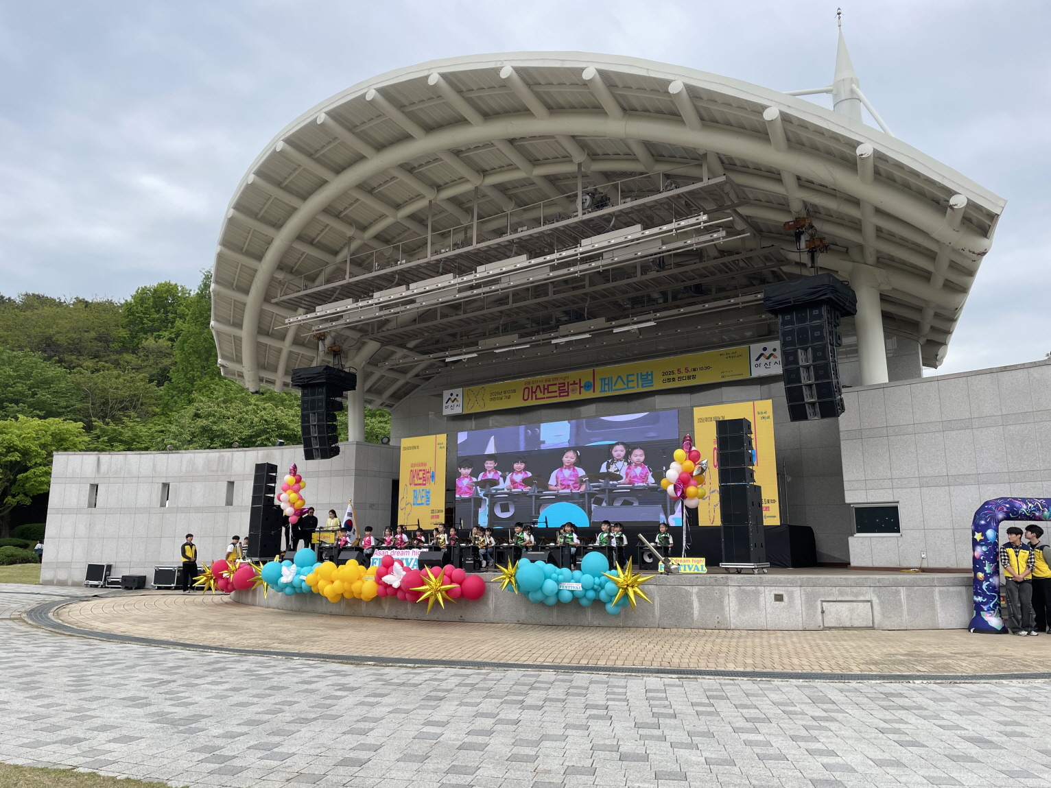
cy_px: 394
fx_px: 789
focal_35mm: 26
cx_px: 526
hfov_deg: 67.3
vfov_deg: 53.1
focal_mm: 4.2
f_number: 1.6
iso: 32
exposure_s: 1/1276
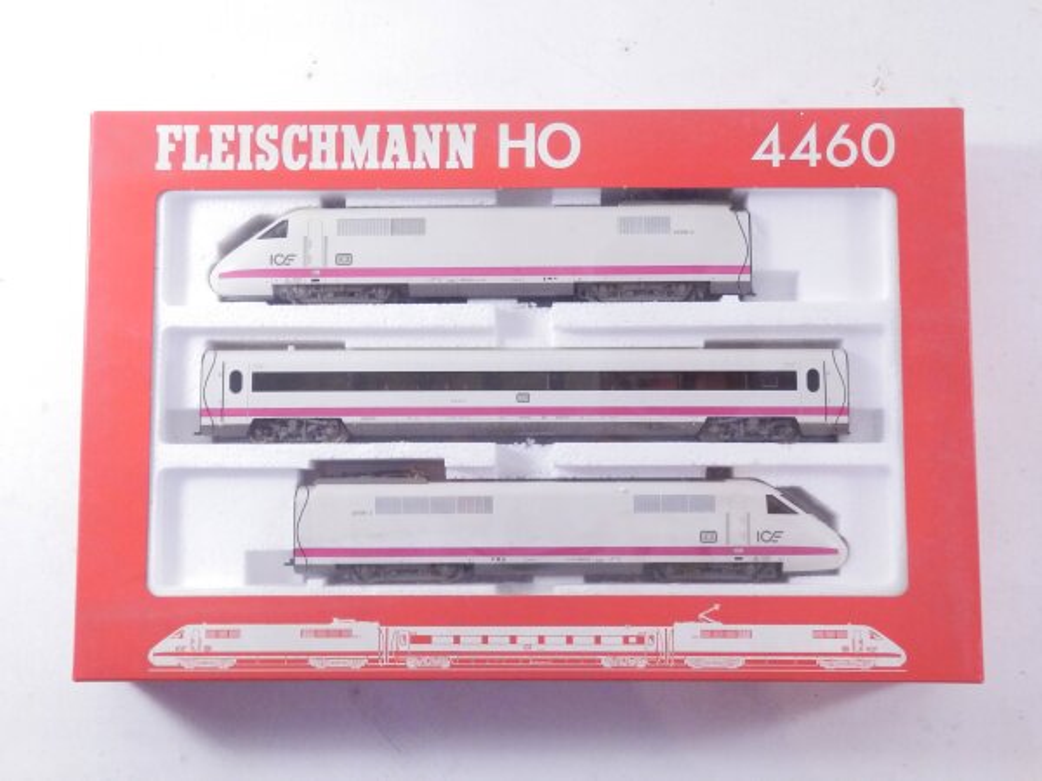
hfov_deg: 46.8
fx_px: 1204
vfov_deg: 36.0
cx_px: 521
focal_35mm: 40
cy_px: 390
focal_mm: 7.3
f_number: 3.7
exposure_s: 1/160
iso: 640
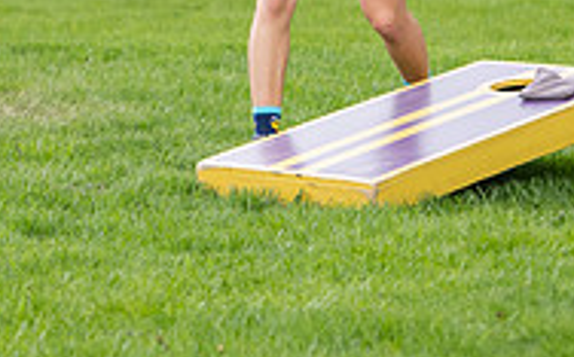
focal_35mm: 384
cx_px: 156
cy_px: -172
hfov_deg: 5.5
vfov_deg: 3.4
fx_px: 6000
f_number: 3.5
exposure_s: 1/500
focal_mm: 122
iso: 400
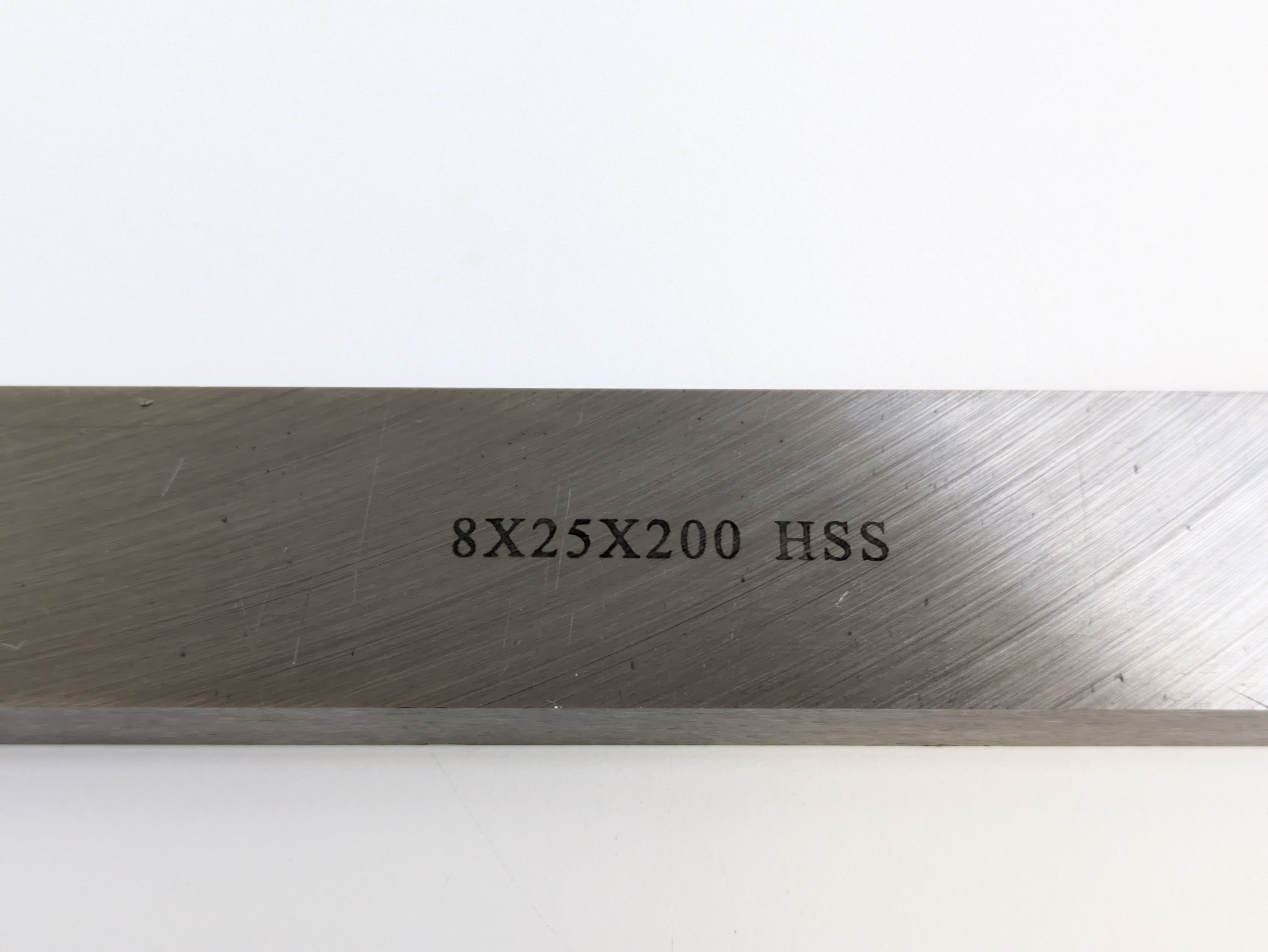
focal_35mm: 51
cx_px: 634
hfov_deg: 37.5
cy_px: 476
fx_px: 1869
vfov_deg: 28.6
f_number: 1.89
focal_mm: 5.43
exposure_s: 1/100
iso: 483
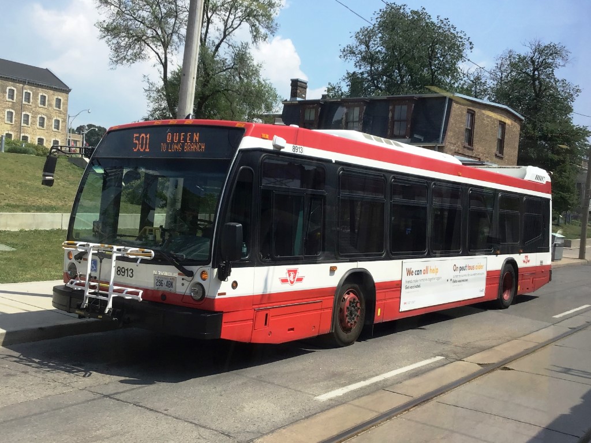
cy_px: 222
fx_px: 529
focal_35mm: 31
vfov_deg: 45.4
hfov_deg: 58.4
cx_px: 296
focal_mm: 3.3
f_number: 2.4
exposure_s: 1/604
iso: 25
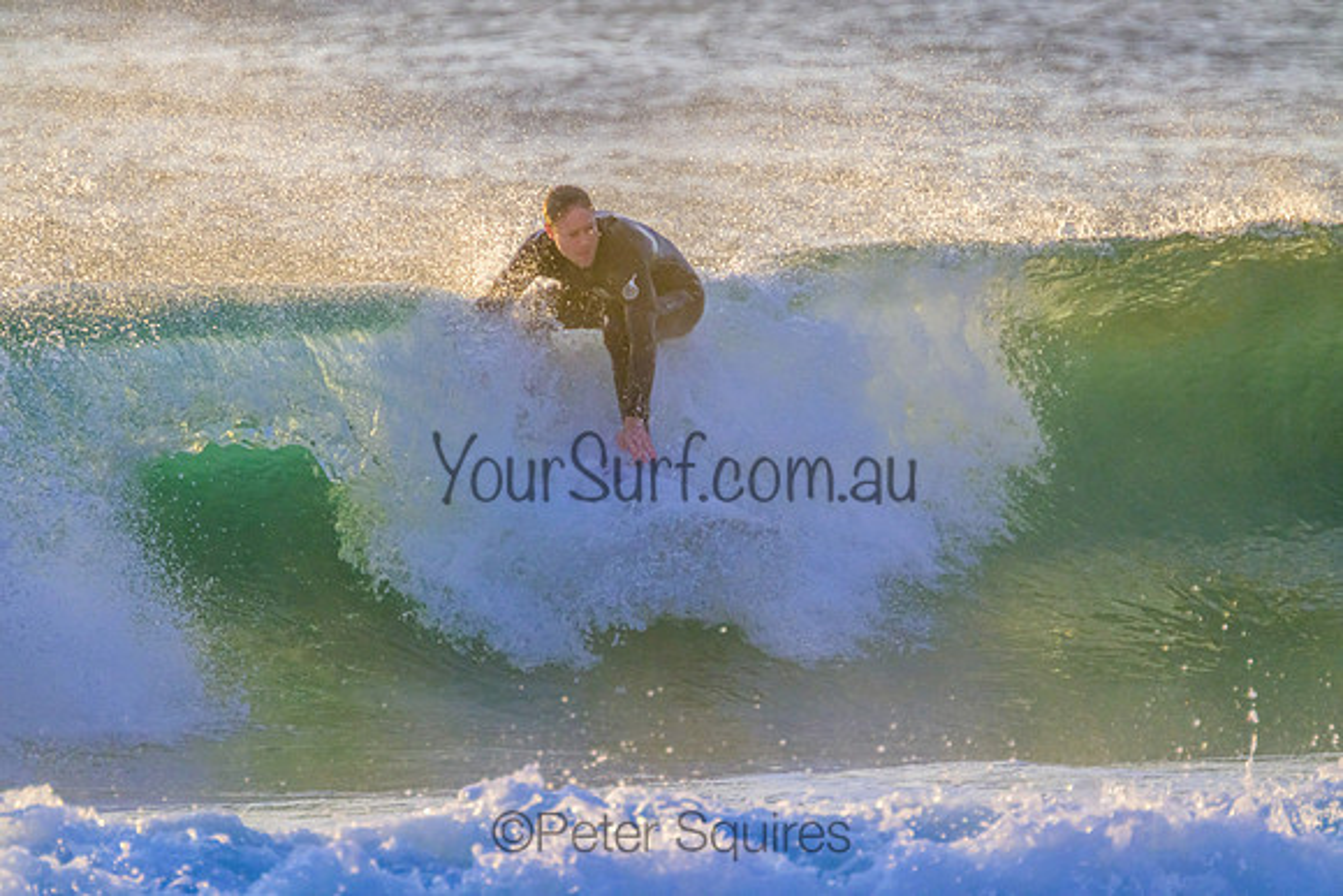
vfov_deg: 1.7
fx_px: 29850
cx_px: 672
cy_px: 448
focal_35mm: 800
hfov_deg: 2.6
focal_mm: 800
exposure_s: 1/1250
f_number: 11
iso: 2500
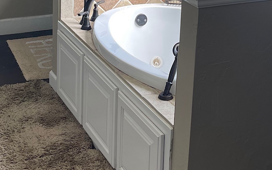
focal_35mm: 57
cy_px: 48
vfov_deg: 22.6
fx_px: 423
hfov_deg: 35.7
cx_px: 148
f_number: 1.6
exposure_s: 1/120
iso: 50
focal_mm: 5.1
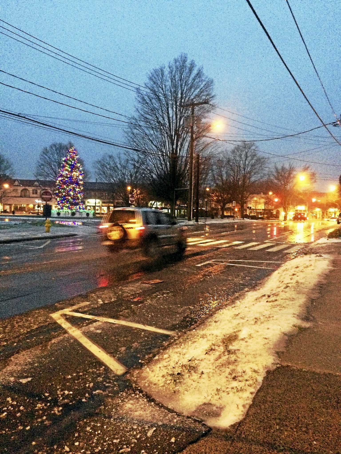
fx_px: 381
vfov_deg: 61.7
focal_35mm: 29
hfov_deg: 48.2
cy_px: 227
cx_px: 170
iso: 640
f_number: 2.2
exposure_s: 1/15
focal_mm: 4.15
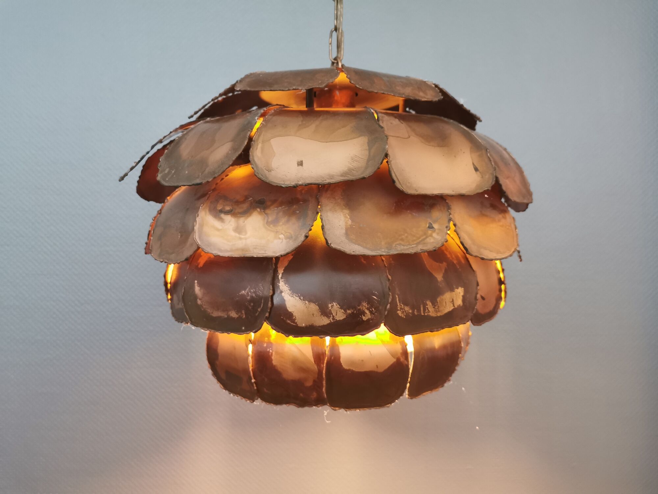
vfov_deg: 51.4
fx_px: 513
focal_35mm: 27
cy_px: 247
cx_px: 329
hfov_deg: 65.3
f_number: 1.6
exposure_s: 1/33.3
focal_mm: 5.56
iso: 500
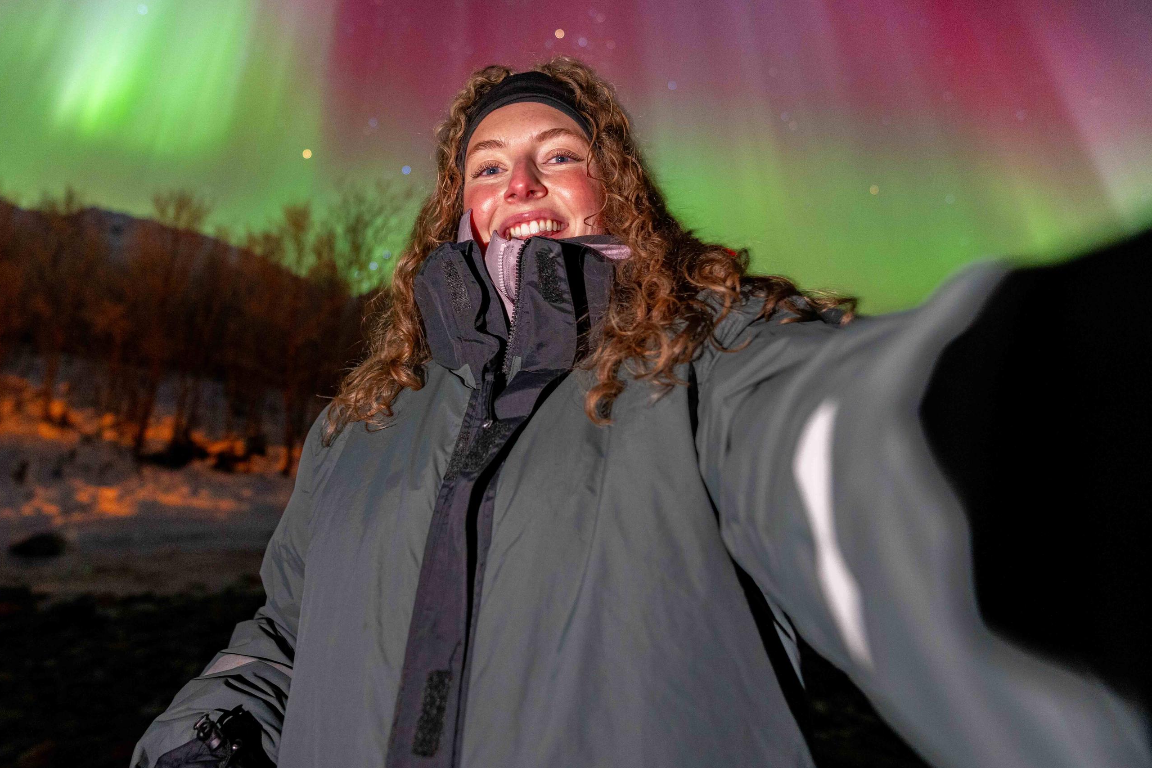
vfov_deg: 59.1
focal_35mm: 21
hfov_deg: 81.1
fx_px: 672
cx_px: 534
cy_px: 316
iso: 2000
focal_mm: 14
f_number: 1.8
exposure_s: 4
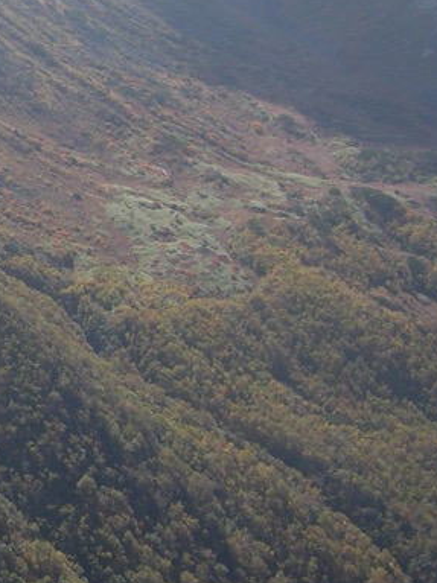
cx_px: -434
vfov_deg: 16.5
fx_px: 2004
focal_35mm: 119
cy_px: 142
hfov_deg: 11.3
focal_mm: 8
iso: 100
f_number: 7.6
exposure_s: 1/161
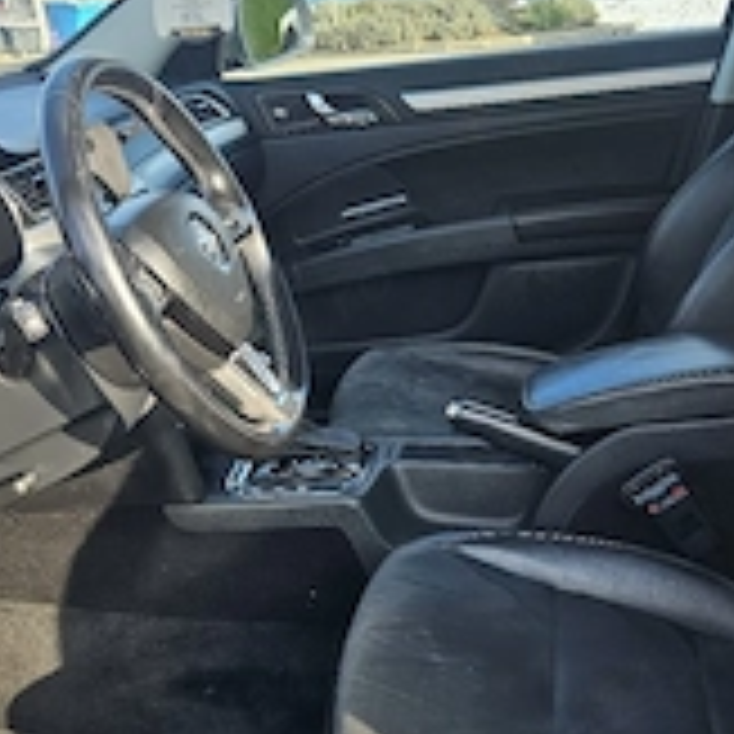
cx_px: 338
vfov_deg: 34.0
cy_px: 423
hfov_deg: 34.0
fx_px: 1199
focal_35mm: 50
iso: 25
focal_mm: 5.4
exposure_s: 1/217
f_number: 1.8
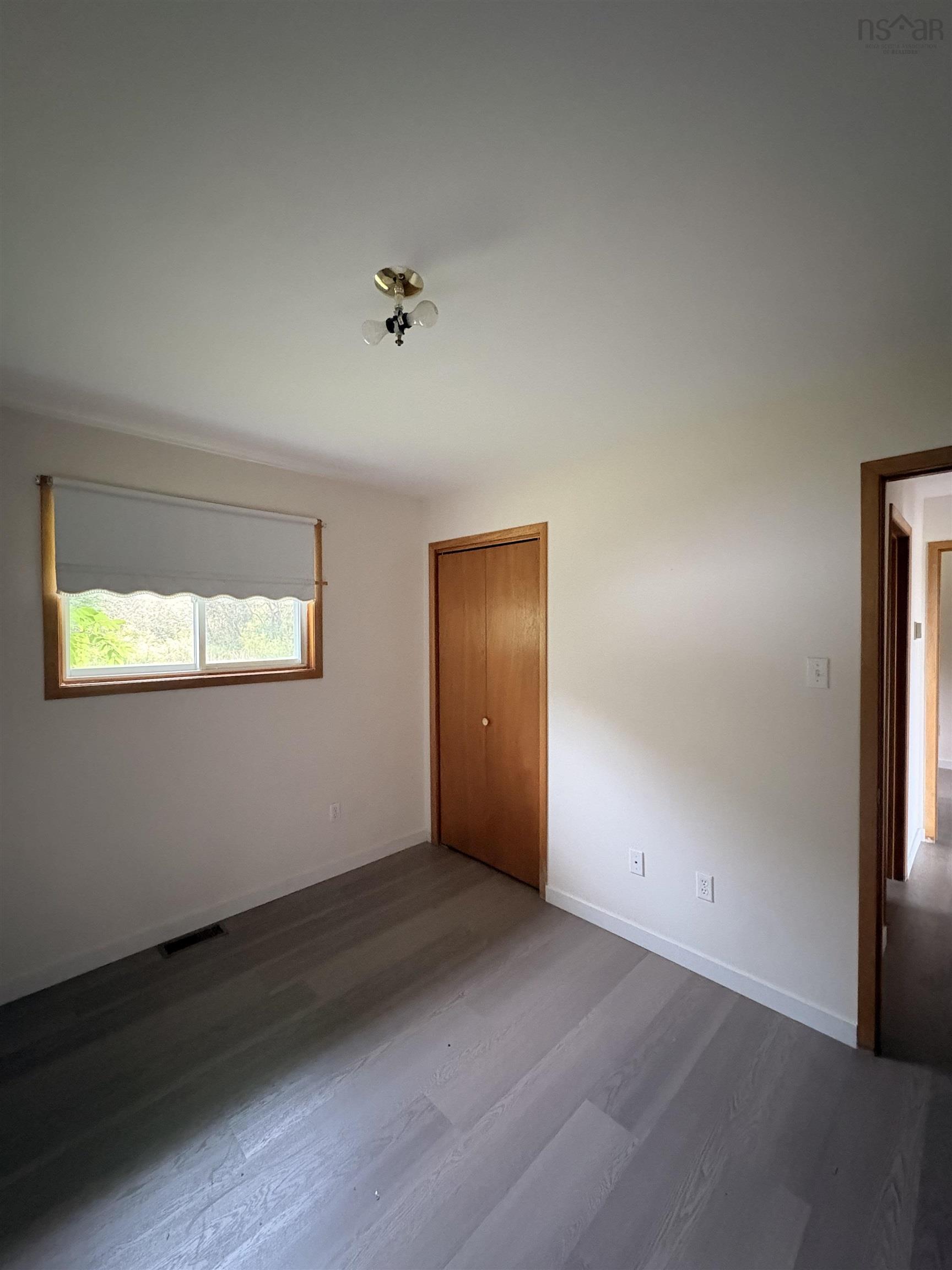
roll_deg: +0.1
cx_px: 476
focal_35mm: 14
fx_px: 513
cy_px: 635
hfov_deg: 85.7
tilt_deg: -0.8
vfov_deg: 102.1
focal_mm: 2.22
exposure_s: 1/31
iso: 1250
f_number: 2.2
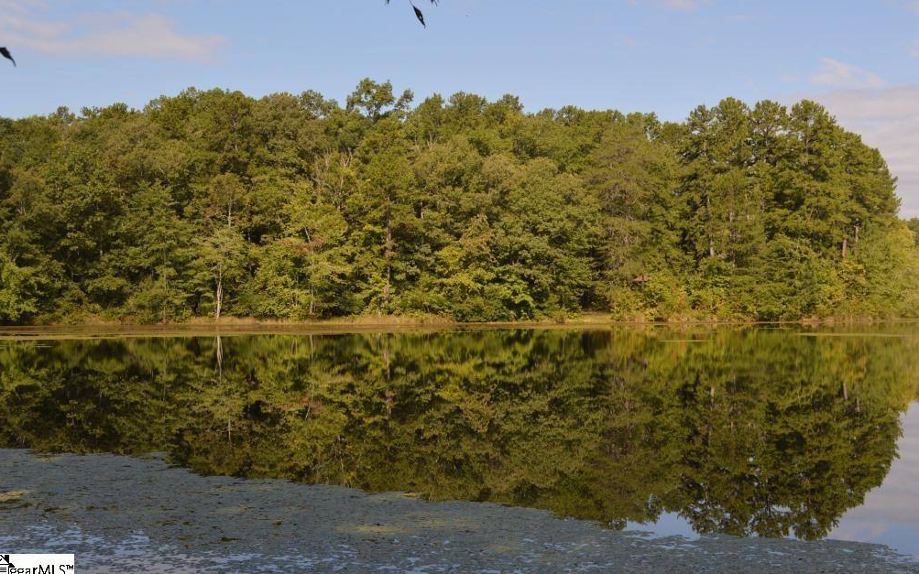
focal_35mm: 53
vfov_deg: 24.4
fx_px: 1327
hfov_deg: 38.2
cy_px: 270
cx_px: 459
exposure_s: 1/200
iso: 100
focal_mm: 34
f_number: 7.1
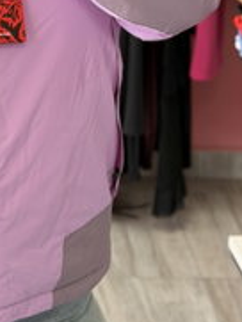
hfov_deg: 10.3
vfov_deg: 13.6
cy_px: -61
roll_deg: +0.4
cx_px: -85
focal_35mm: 141
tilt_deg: -12.3
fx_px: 1313
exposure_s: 1/121
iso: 80
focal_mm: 6.76
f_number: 1.78
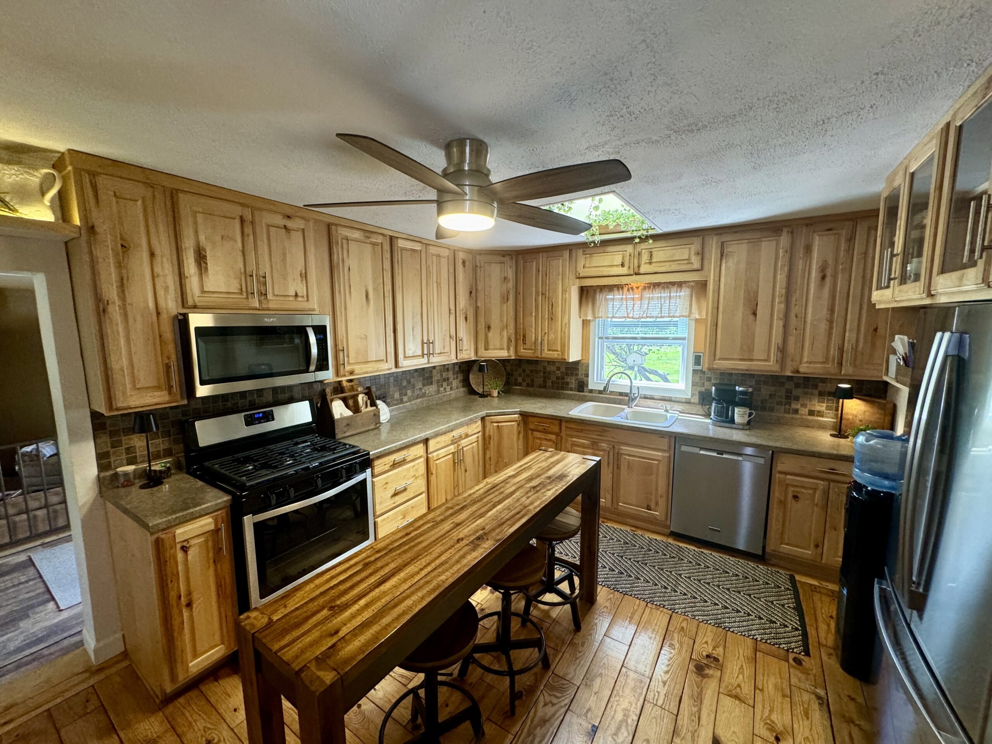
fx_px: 401
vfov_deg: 85.7
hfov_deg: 102.1
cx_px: 496
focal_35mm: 14
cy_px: 372
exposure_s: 1/120
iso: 250
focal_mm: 2.22
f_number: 2.2
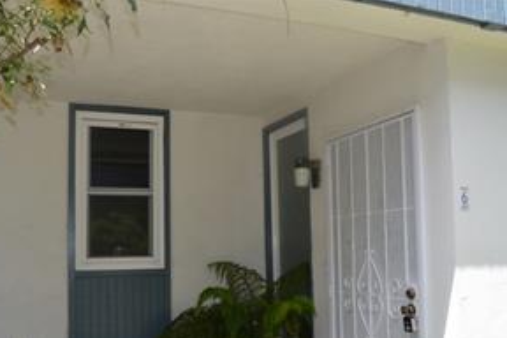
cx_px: 231
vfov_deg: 36.5
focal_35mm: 36
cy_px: 222
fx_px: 507
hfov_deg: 53.1
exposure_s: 1/200
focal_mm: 18
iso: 100
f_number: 5
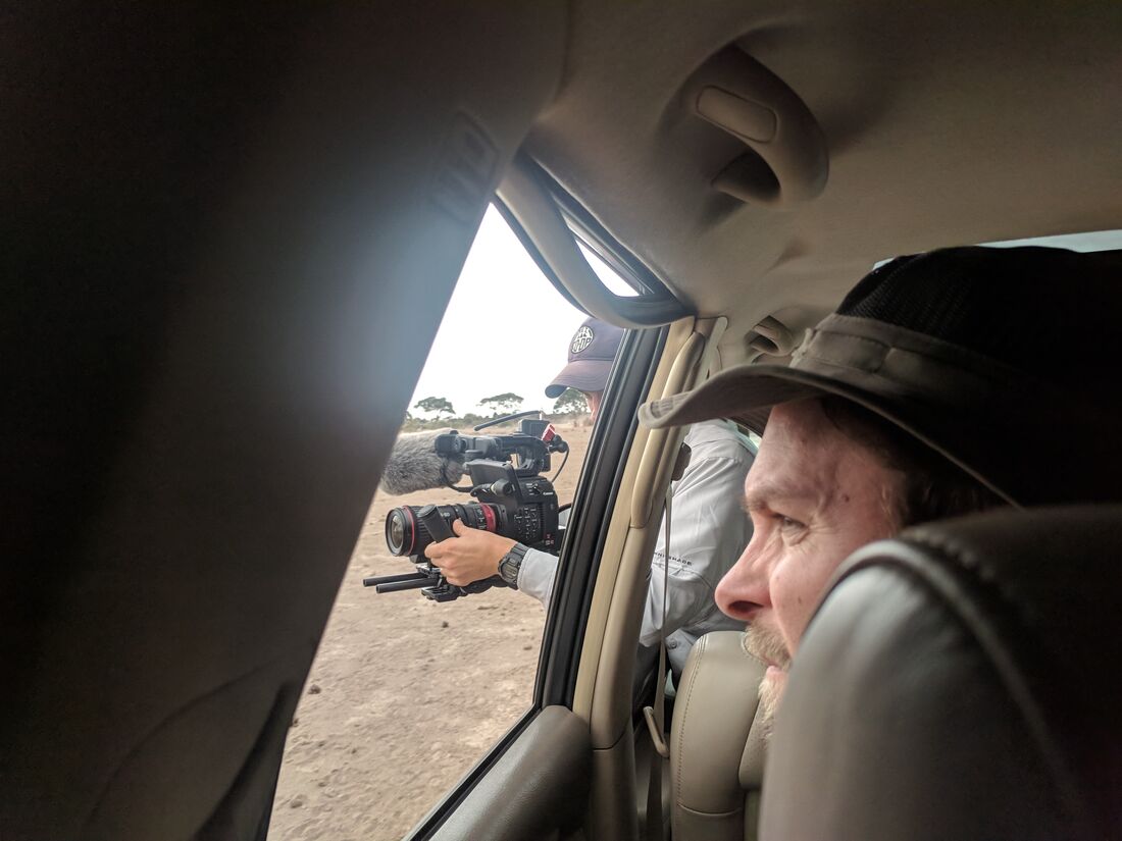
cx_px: 561
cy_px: 420
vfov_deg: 53.1
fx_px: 843
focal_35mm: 26
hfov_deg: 67.3
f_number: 2
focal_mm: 4.67
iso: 100
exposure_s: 1/1453
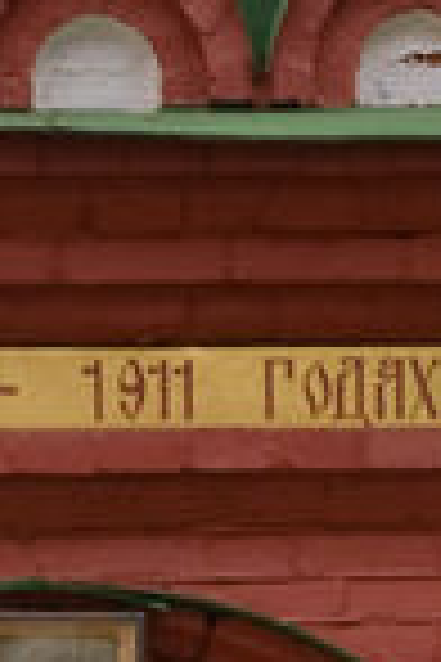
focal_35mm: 229
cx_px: -277
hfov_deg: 5.9
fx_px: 4209
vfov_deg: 8.8
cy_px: 1018
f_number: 7.1
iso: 250
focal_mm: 25
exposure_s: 1/200
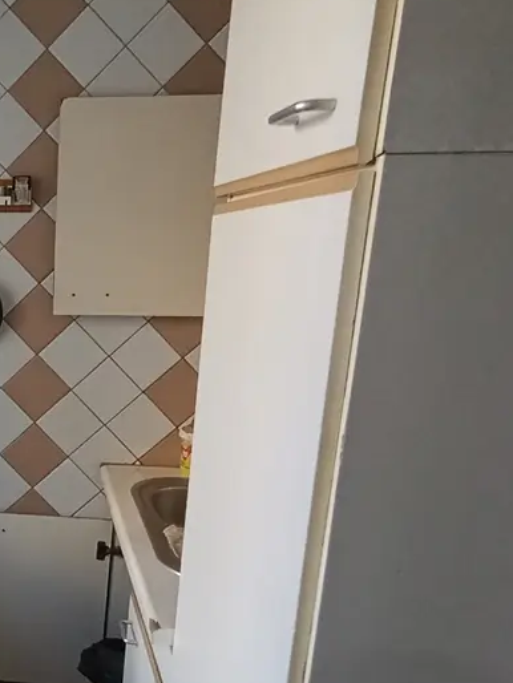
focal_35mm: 35
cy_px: 416
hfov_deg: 34.3
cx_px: -73
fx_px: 691
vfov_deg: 52.2
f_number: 2.2
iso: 350
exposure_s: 1/50
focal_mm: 1.65
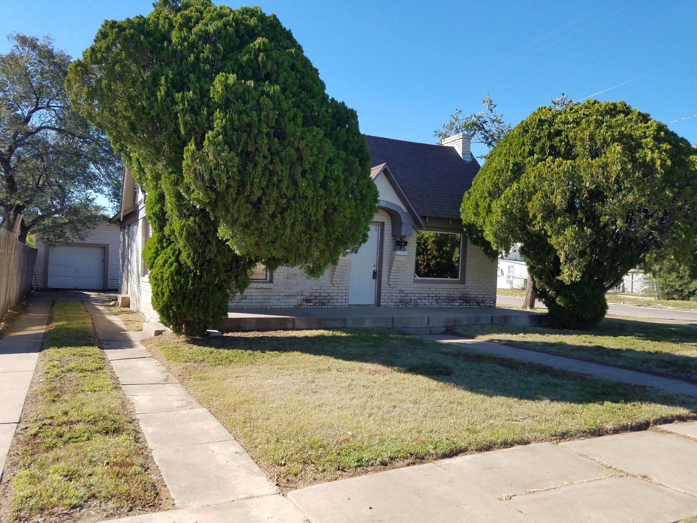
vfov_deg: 53.1
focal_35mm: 26
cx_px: 348
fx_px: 524
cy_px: 262
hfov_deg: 67.3
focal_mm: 4.2
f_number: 1.7
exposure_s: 1/1316
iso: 50
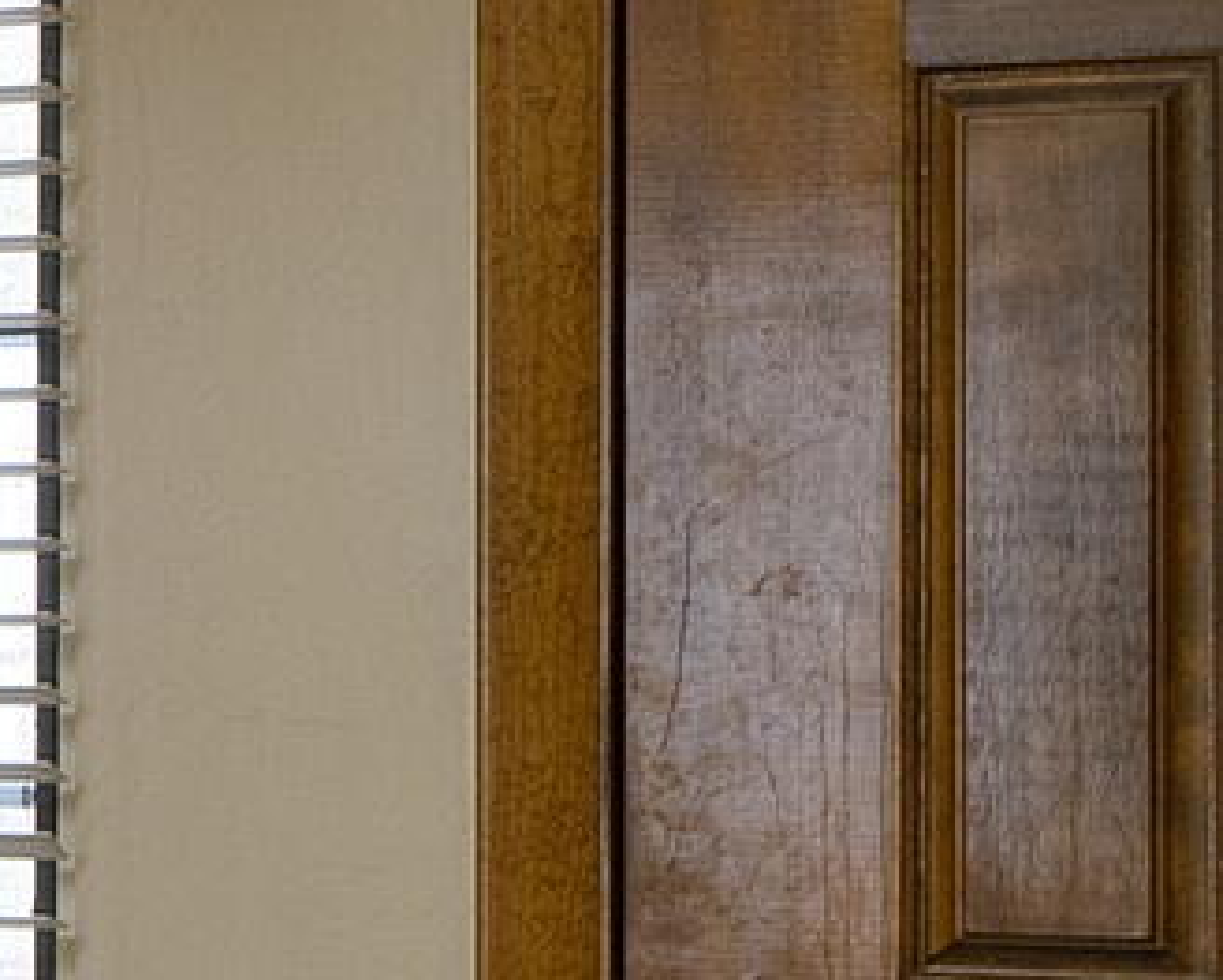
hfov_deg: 7.7
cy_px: 671
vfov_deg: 10.7
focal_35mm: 144
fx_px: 5217
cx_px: -3923
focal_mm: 18
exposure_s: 1/20
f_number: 7.1
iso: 200
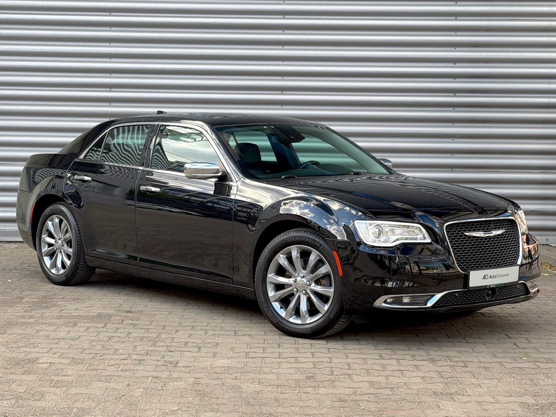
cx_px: 278
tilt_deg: -3.0
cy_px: 208
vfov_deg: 30.3
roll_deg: -0.6
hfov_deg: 39.7
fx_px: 771
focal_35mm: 48
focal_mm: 6.76
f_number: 1.78
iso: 50
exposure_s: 1/147
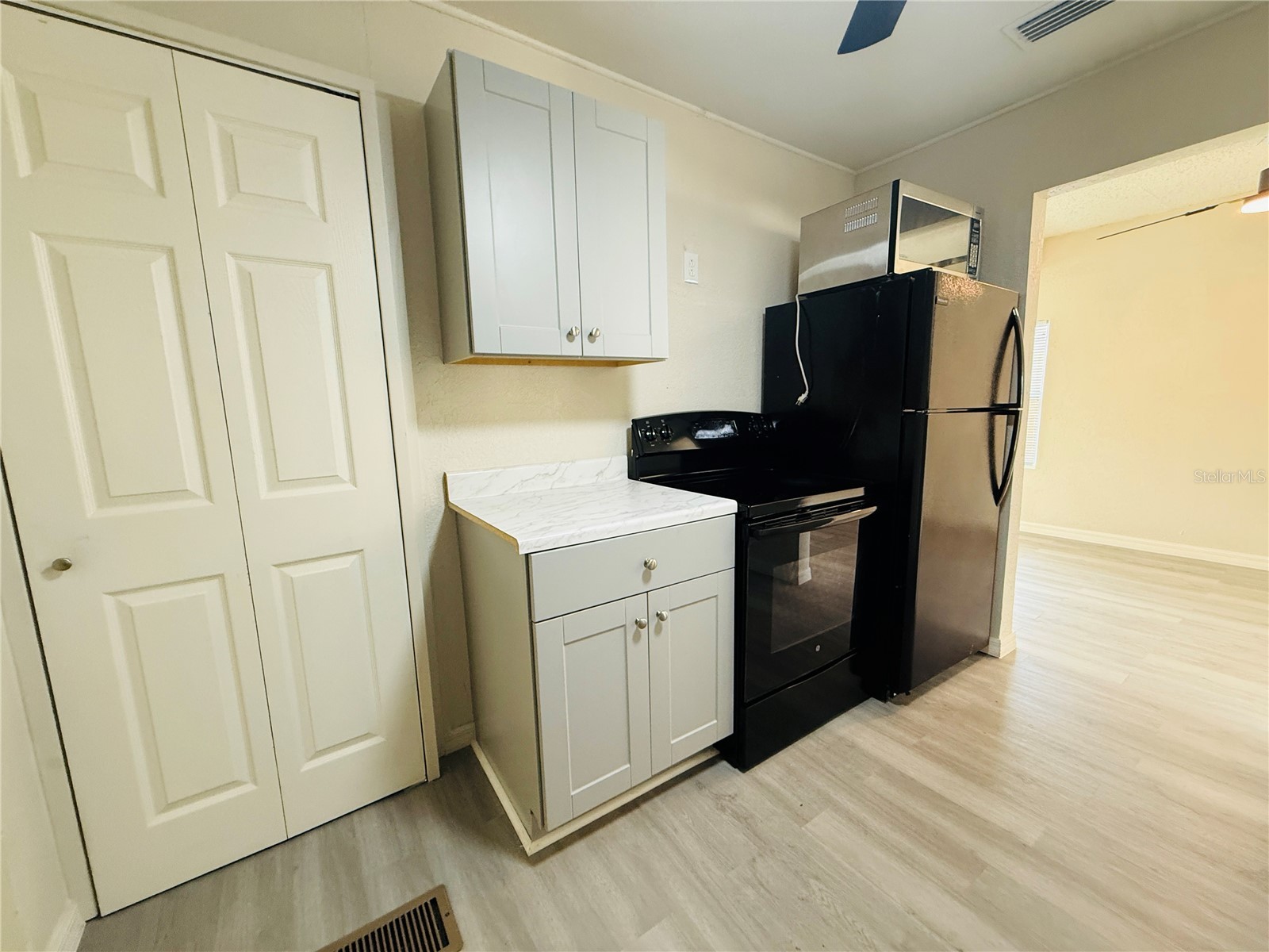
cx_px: 634
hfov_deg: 102.1
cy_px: 476
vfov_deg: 85.7
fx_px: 513
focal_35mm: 14
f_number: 2.2
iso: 320
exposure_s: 1/60
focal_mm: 2.22
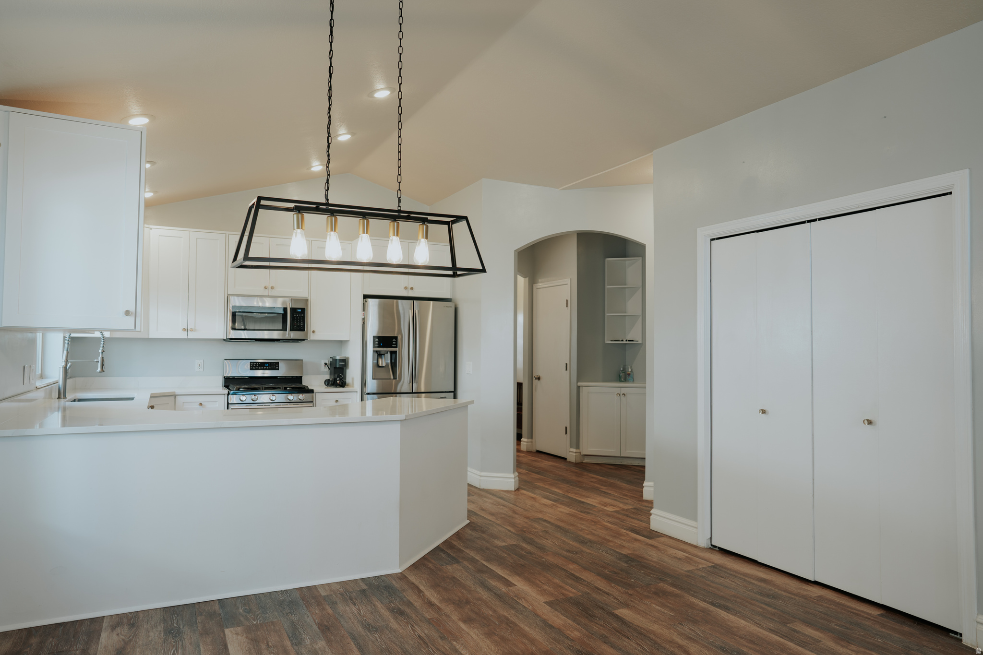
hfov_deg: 73.7
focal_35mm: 24
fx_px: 655
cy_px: 328
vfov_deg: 53.1
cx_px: 492
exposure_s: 1/8
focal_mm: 24
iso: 80
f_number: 4.5
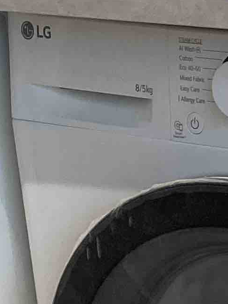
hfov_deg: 7.5
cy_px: 228
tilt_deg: -18.0
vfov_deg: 11.3
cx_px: 666
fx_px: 1536
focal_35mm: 175
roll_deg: +0.0
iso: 100
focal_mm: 3.99
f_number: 1.8
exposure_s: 1/50
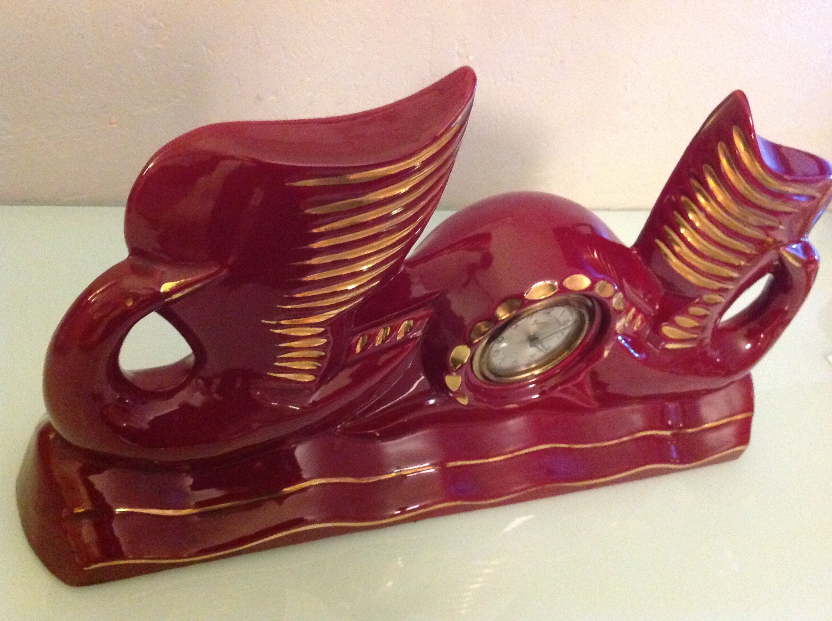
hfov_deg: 52.7
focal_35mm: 35
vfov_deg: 40.6
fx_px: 840
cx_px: 416
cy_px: 310
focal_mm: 4.28
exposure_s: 1/15
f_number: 2.4
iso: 800
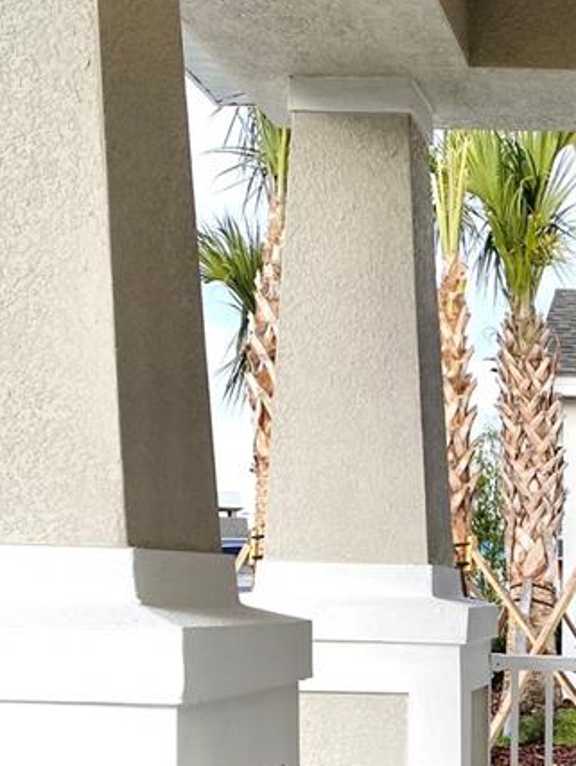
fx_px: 1617
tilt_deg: -5.1
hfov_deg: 18.9
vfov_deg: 25.5
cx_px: 716
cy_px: 750
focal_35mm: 73
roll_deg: -1.0
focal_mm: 4.25
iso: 32
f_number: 1.8
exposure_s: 1/681
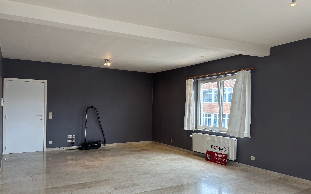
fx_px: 237
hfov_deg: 66.5
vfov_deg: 44.4
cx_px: 157
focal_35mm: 28
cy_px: 113
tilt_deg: -0.9
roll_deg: -1.0
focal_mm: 5.96
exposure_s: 1/113
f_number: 1.6
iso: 32
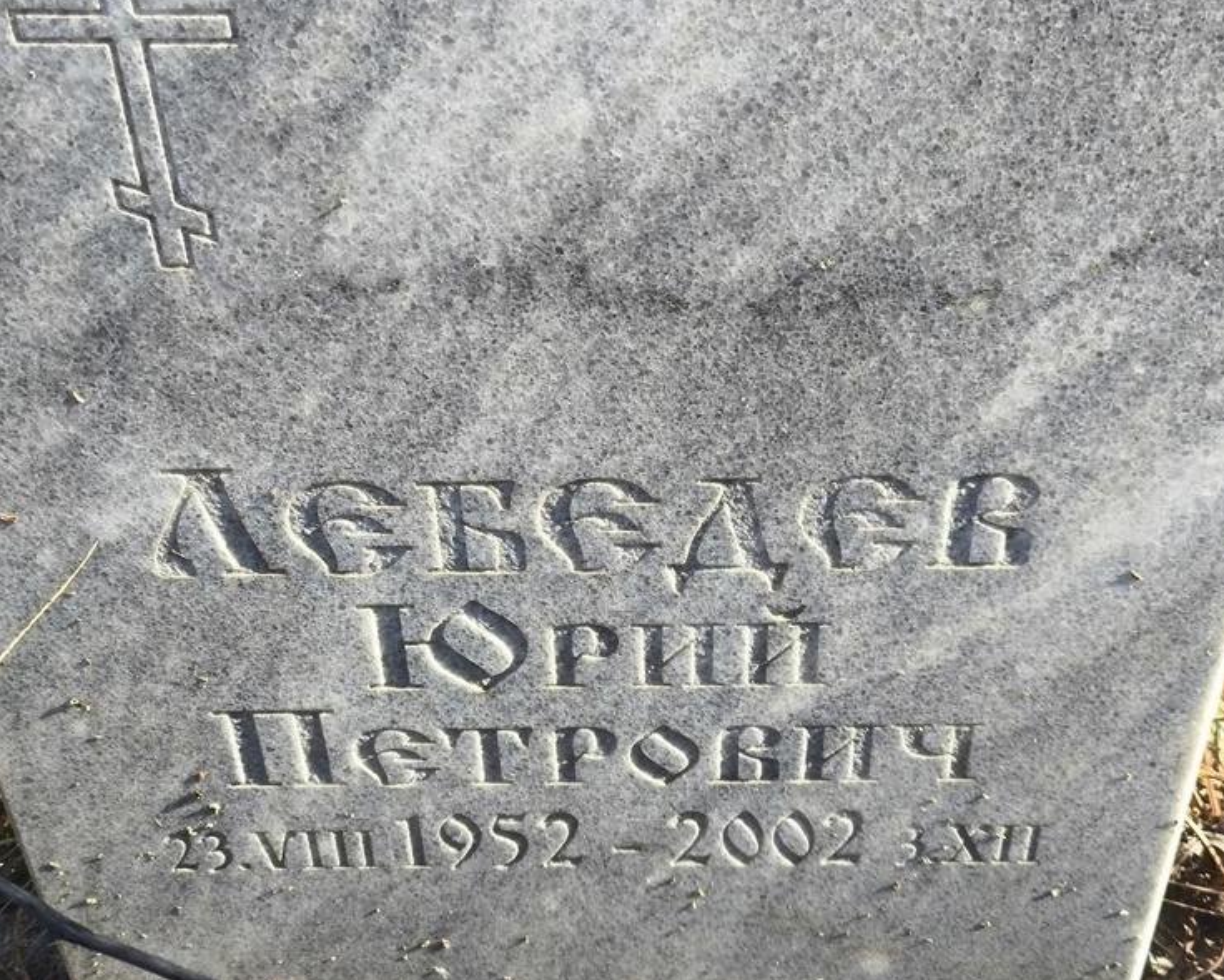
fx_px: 1920
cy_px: 489
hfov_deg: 35.4
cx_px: 636
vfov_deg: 28.6
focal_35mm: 53
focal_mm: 4.71
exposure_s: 1/300
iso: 50
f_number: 1.7
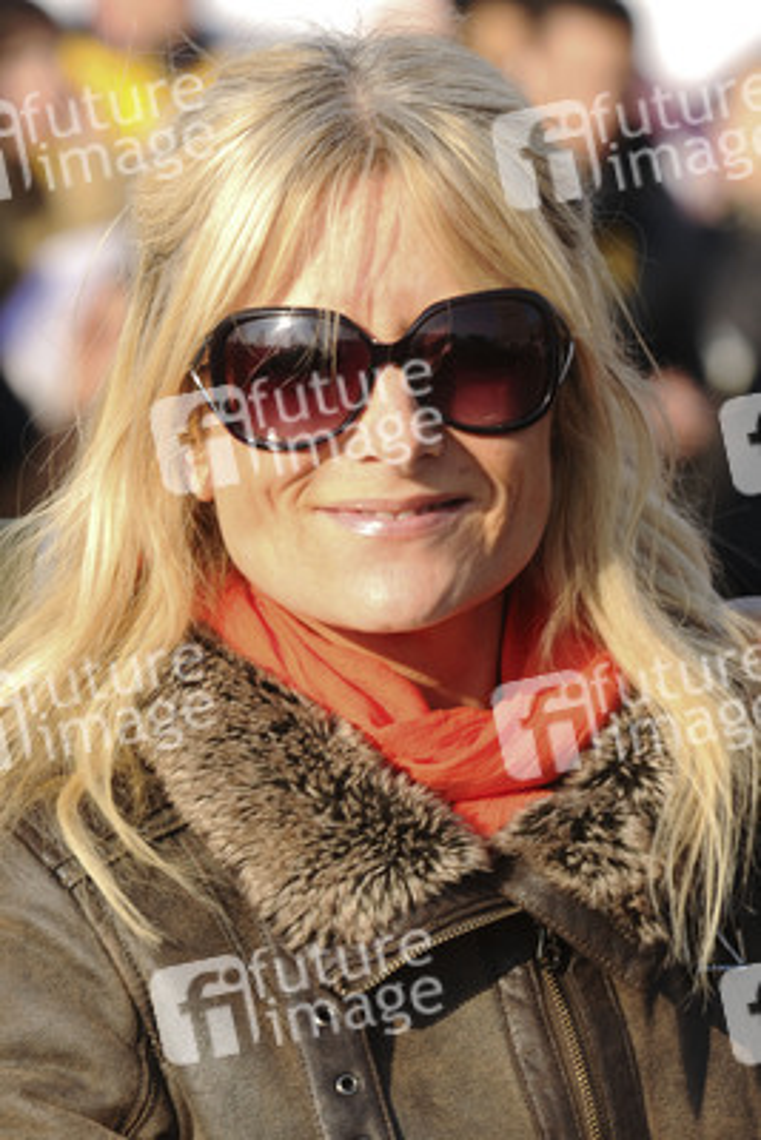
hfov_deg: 7.0
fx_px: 6177
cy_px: 570
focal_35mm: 195
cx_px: 380
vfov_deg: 10.5
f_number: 5.6
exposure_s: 1/250
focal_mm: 130
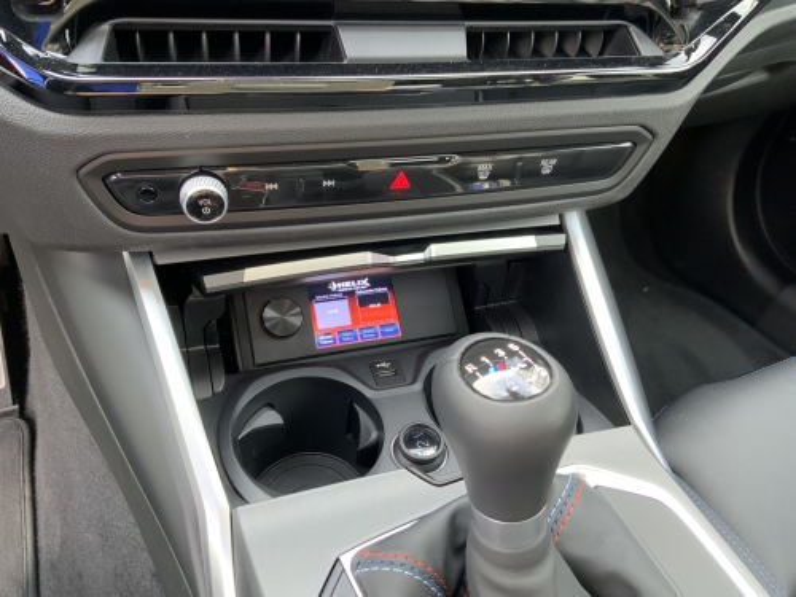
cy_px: 298
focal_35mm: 29
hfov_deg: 61.7
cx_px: 398
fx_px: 667
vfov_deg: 48.2
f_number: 1.8
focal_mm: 3
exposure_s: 1/60
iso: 100
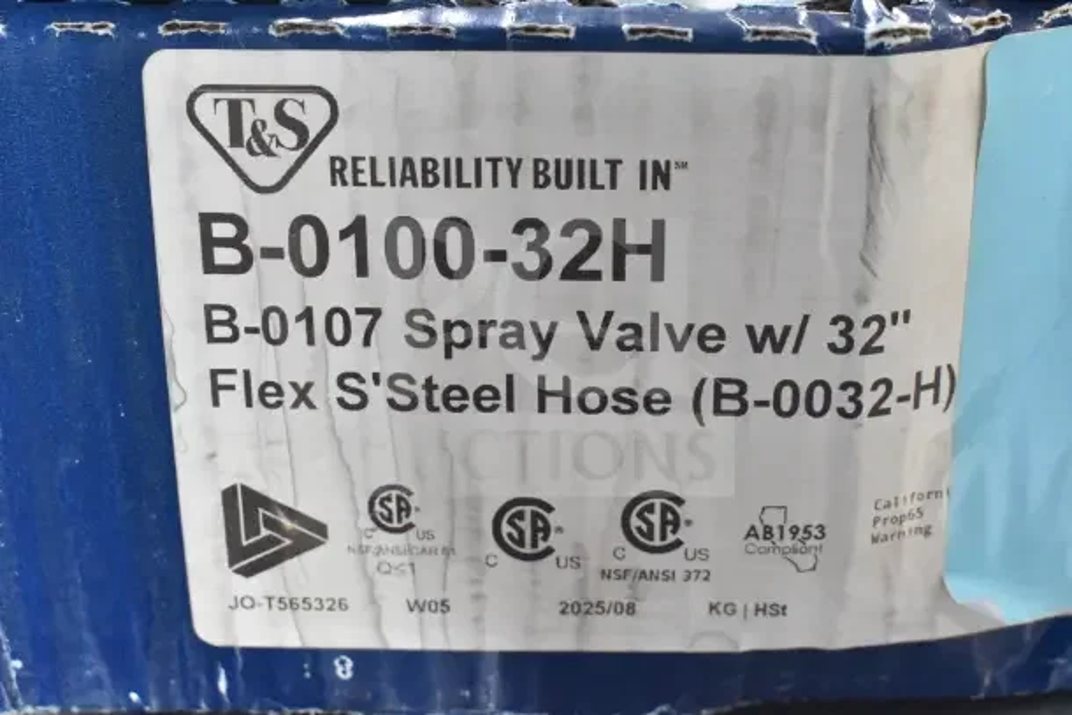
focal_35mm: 51
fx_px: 1519
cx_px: 536
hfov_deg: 38.9
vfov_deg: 26.5
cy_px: 358
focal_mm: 34
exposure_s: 1/160
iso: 6400
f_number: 6.3
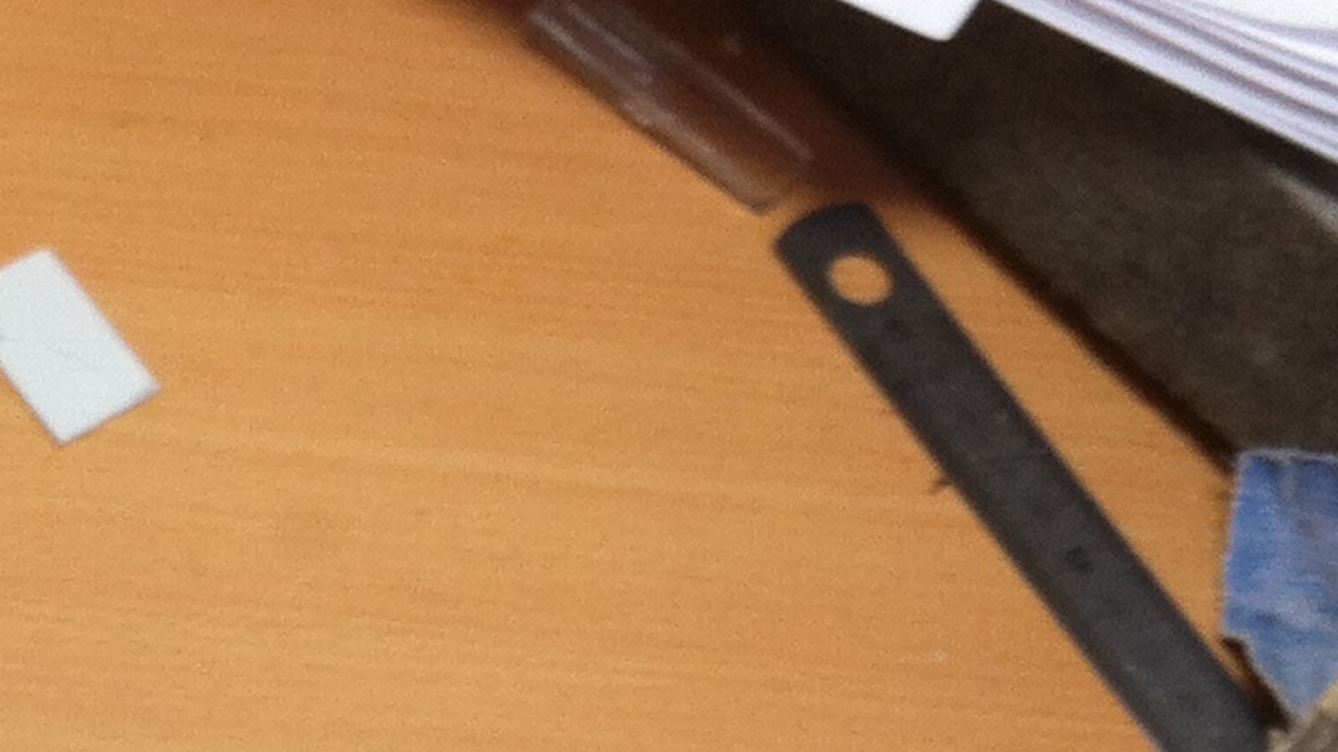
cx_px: -166
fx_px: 4576
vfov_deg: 8.9
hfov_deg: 16.1
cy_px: 1471
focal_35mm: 129
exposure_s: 1/15
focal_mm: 3.85
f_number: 2.8
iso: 80
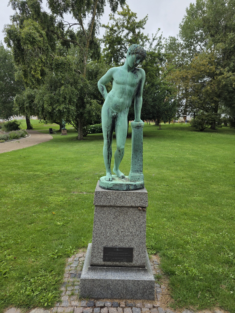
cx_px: 118
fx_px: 208
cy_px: 156
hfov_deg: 58.9
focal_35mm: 23
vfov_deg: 73.9
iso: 80
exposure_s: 1/1580
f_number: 1.7
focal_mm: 6.3
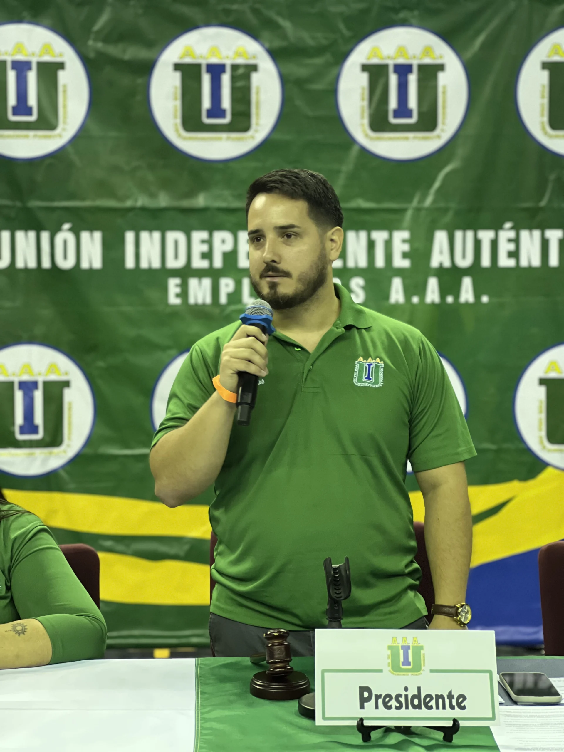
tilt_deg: -4.0
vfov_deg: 25.3
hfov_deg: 19.1
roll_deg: -0.8
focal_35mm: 77
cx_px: 282
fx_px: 1673
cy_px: 376
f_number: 2.8
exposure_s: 1/40
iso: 400
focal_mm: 9
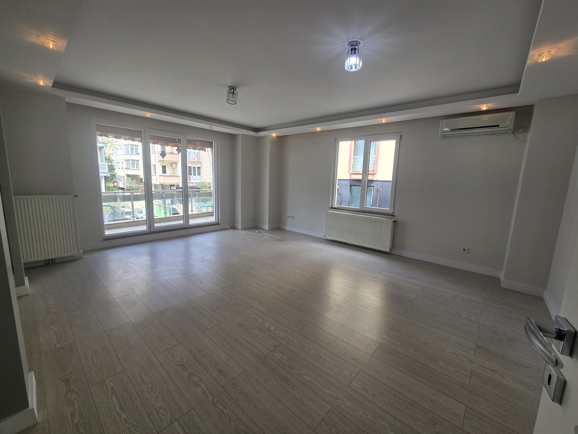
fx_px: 217
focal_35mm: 13
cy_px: 217
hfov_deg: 106.2
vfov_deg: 89.9
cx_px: 289
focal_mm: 2.2
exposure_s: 1/162
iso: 50
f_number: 2.2
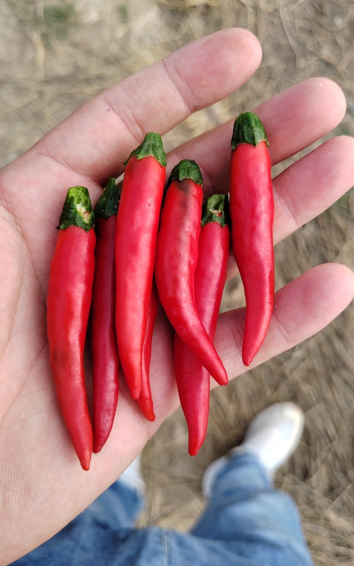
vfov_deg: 64.6
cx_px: 190
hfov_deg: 43.1
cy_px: 283
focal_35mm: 29
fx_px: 448
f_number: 1.9
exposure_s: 1/659
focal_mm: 5.52
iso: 100
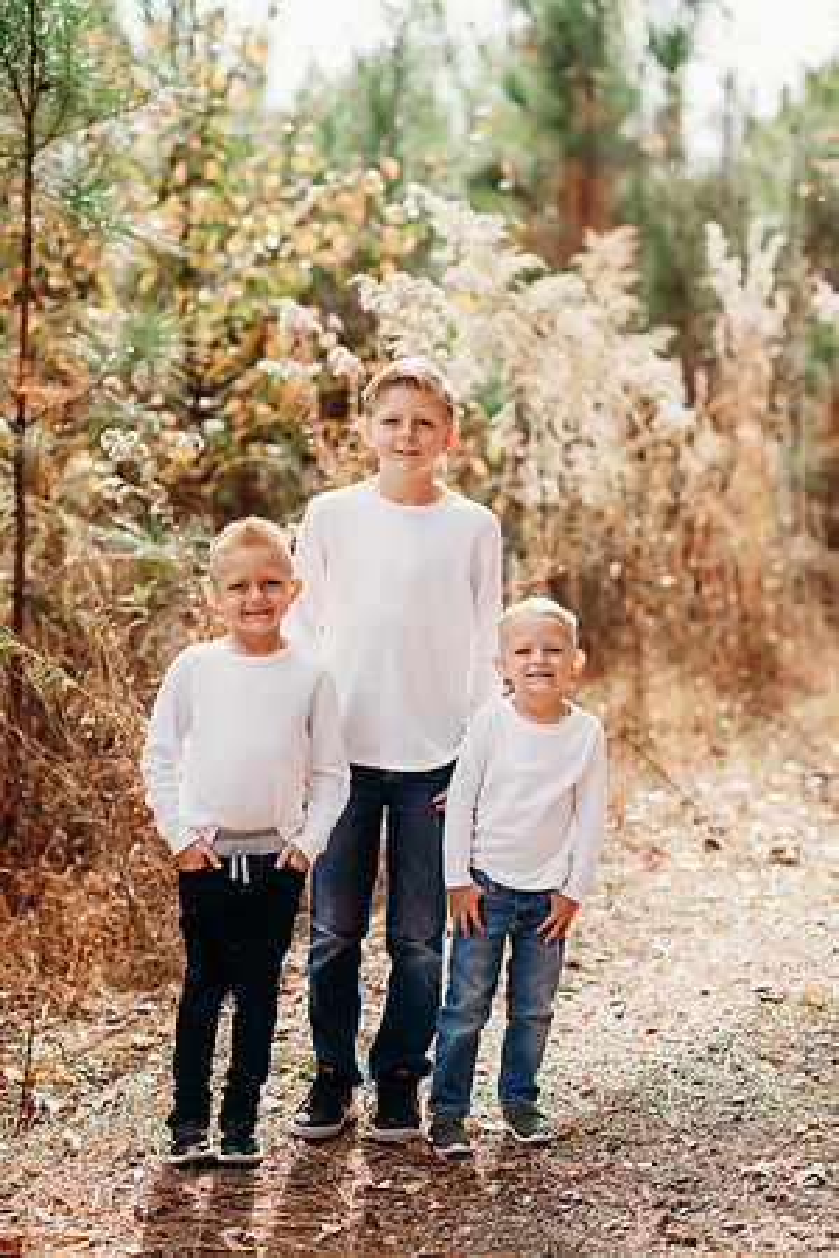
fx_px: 2971
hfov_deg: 16.1
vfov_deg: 23.9
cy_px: 629
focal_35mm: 85
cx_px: 420
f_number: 2.2
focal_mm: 85
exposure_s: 1/1000
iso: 100
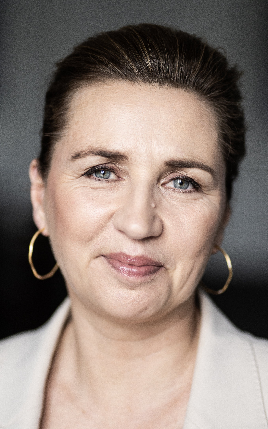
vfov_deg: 18.8
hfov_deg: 11.8
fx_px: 1297
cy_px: 248
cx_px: 139
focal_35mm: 111
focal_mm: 85
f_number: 1.8
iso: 800
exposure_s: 1/60
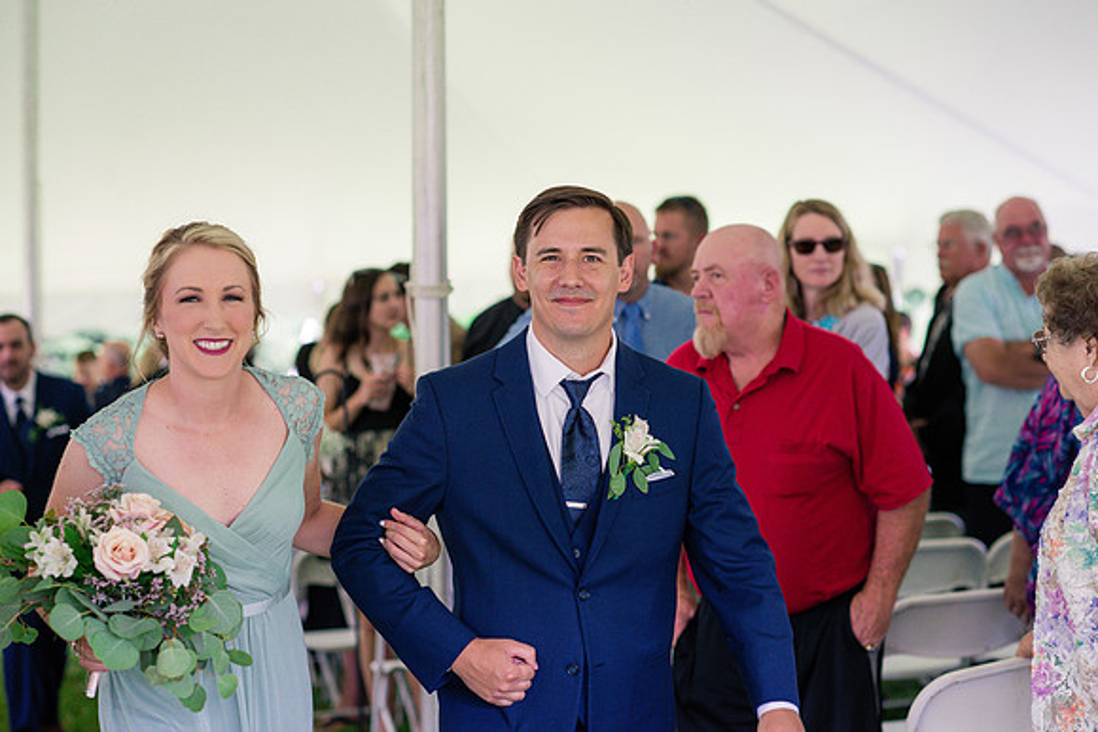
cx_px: 549
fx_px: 2593
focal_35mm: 85
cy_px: 366
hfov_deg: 23.9
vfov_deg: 16.1
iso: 500
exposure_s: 1/250
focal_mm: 85
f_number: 3.2
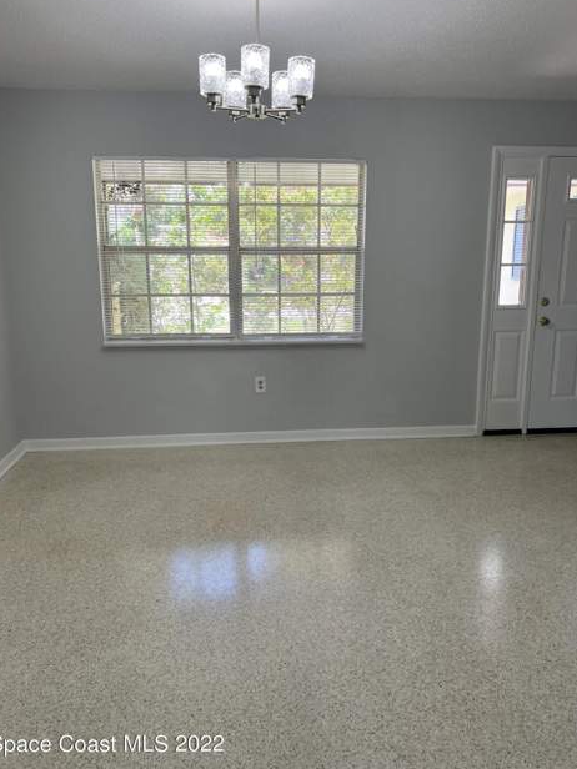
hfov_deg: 51.4
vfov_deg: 65.3
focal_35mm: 27
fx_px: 600
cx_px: 286
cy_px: 381
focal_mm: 5.7
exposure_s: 1/167
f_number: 1.5
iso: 50
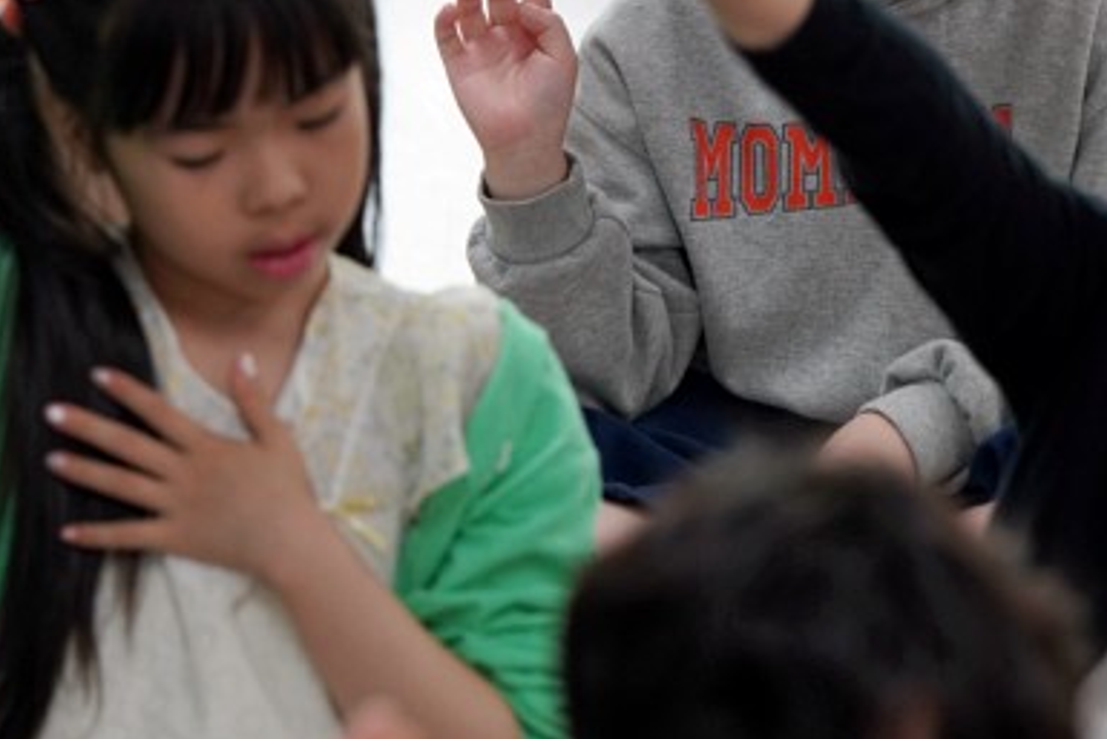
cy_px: -20
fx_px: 9351
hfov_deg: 6.8
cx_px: 702
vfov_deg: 4.5
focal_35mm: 304
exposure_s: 1/160
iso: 1000
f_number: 4
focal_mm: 130
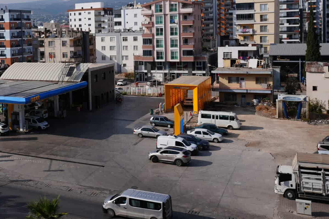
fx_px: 439
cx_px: 57
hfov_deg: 39.2
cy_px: 52
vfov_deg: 27.6
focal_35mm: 48
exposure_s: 1/250
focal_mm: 28
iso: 100
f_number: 10
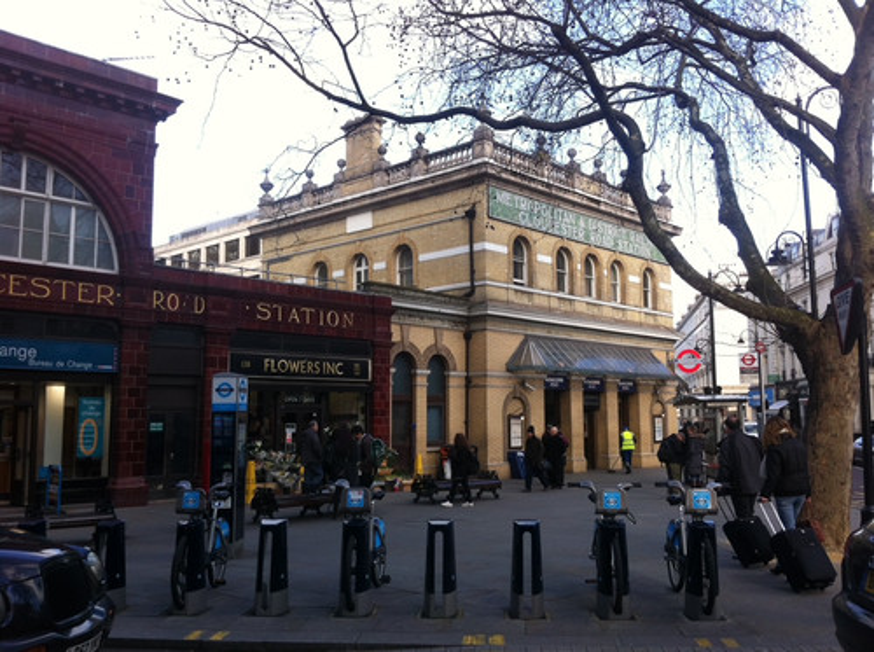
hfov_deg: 52.7
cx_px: 437
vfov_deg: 40.6
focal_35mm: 35
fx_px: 882
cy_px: 326
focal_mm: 3.85
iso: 80
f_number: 2.8
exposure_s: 1/269
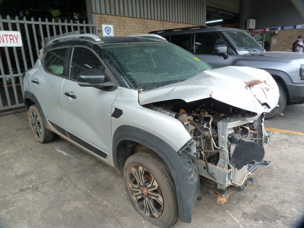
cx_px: 152
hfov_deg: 69.4
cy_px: 114
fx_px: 220
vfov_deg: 54.9
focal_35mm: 25
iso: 125
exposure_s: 1/60
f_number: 2.8
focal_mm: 4.5
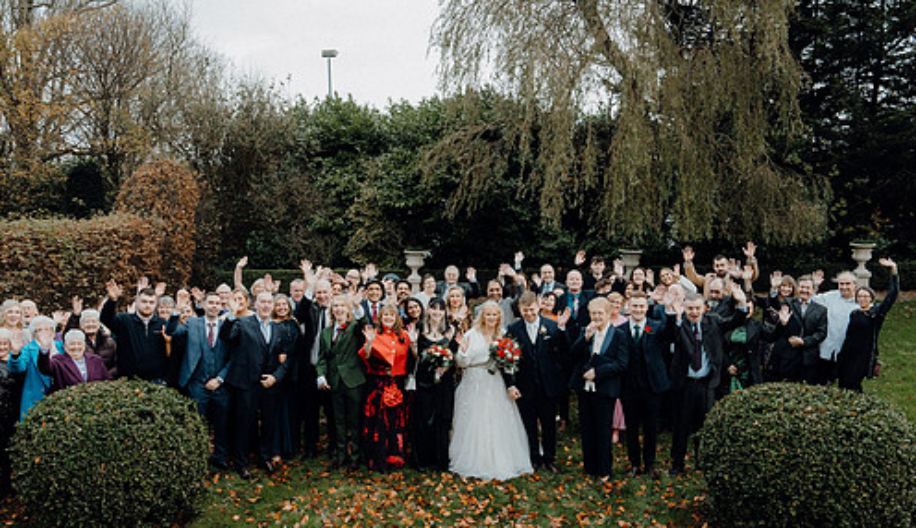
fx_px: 782
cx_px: 435
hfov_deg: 60.7
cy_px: 270
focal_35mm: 32
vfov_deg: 37.3
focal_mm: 24
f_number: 3.5
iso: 1600
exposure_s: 1/200
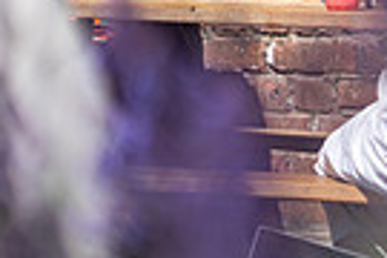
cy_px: -79
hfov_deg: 5.5
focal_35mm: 364
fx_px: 3913
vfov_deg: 3.8
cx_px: 808
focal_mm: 85
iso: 50
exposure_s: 1/6400
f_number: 1.4
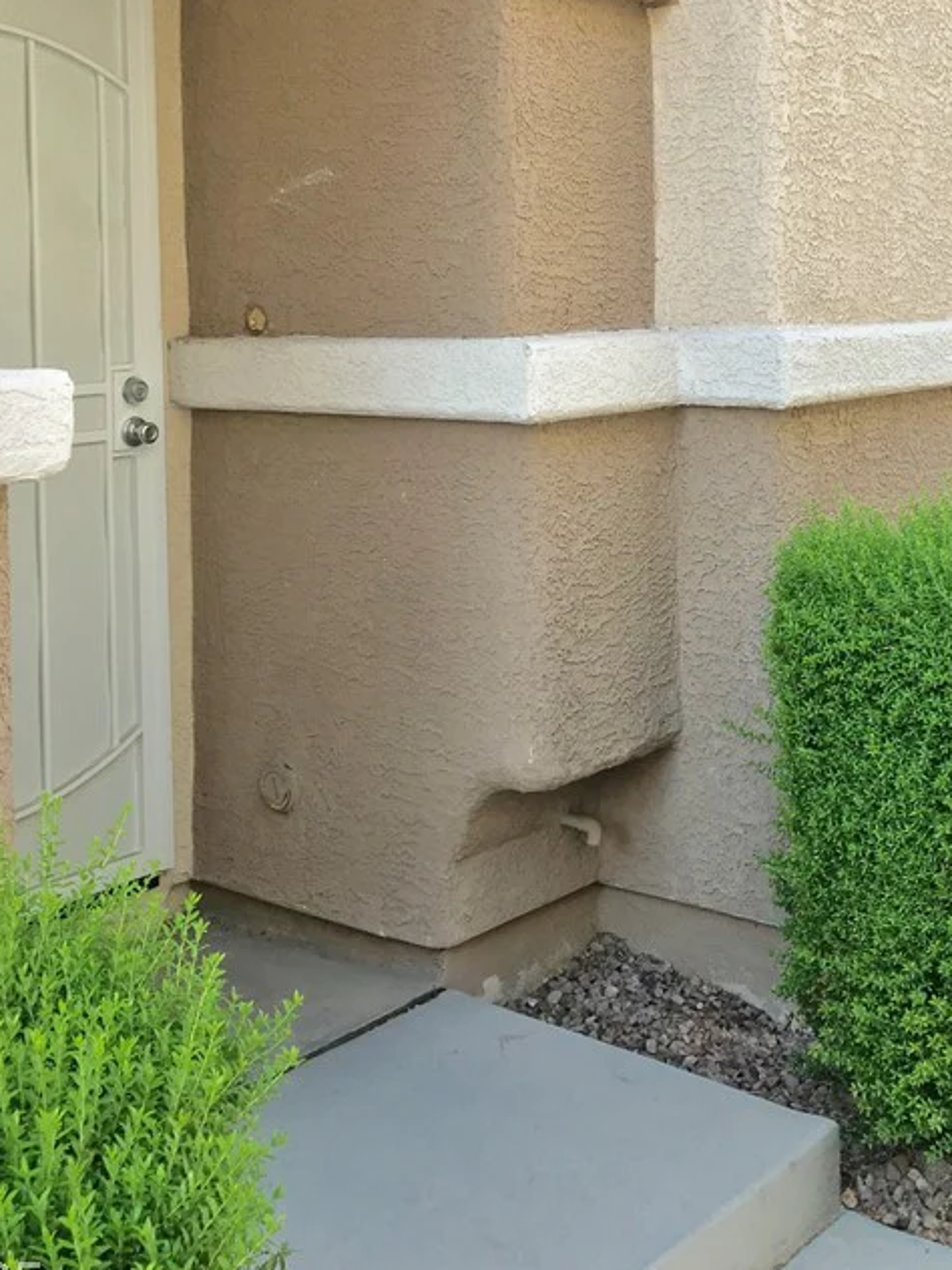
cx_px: 544
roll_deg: +3.0
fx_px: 1723
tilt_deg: +1.9
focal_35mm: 47
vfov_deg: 39.3
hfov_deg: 30.8
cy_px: 313
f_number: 2.2
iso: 25
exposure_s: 1/267
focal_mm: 4.15
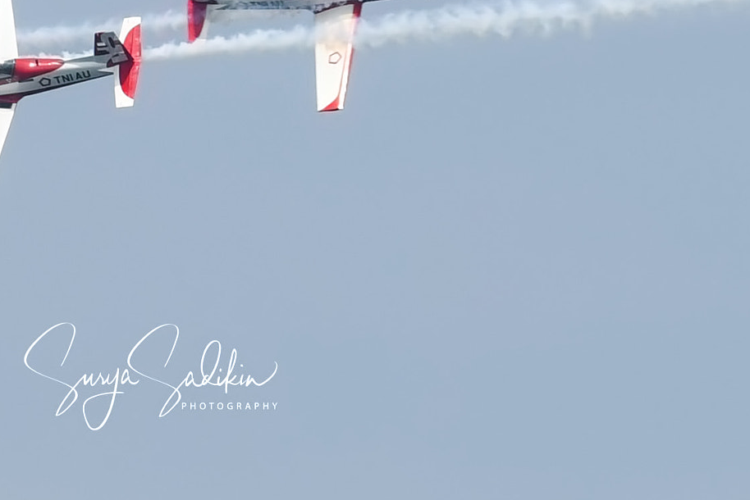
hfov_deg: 4.5
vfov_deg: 3.0
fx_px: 9482
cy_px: 66
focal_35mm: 455
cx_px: 155
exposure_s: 1/2000
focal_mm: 260
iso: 400
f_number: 8
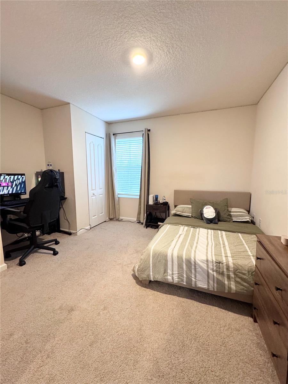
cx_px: 144
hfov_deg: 85.7
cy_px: 192
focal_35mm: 14
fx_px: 155
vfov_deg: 102.1
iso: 320
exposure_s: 1/60
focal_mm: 2.22
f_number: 2.2
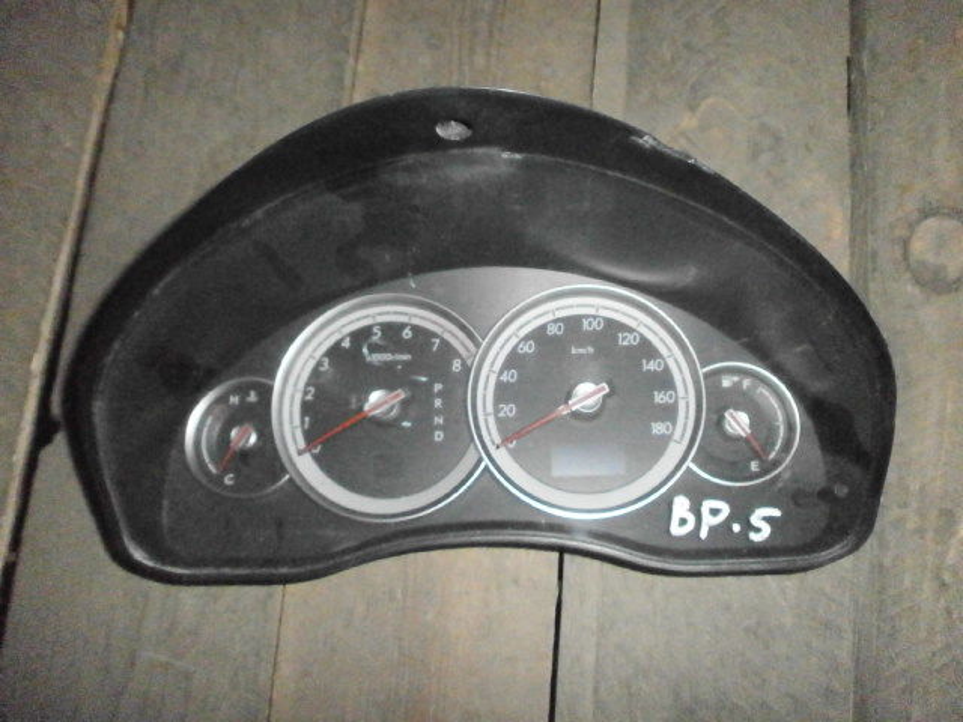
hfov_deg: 65.3
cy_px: 361
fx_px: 751
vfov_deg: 51.4
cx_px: 482
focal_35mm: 27
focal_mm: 4.8
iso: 1600
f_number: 2.9
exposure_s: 1/30
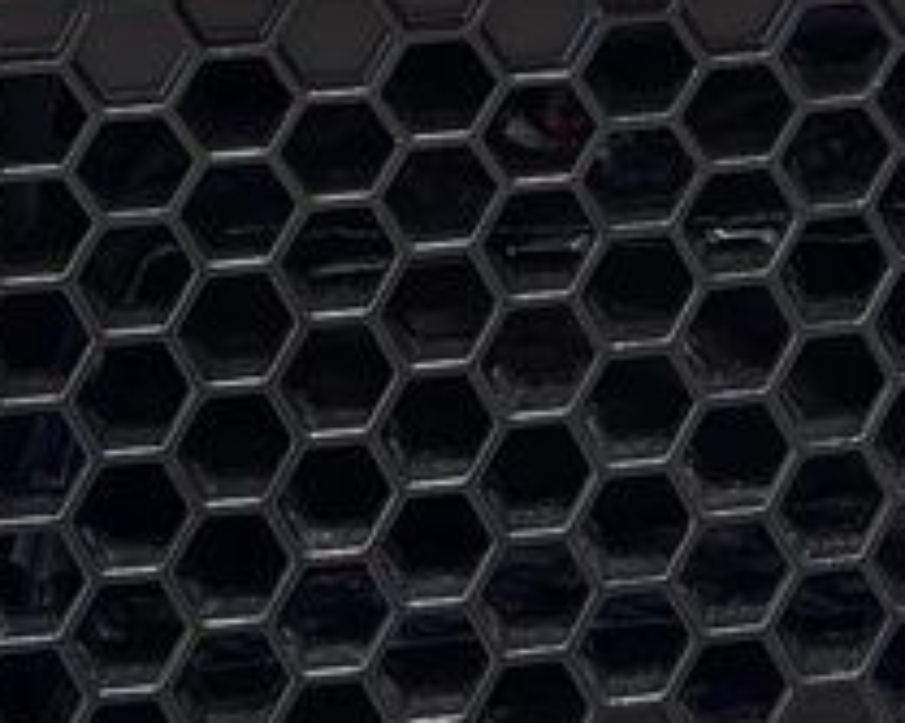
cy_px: -784
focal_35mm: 230
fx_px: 6158
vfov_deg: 6.5
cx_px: 805
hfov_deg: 8.4
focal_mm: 6.76
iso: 80
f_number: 1.78
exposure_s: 1/120
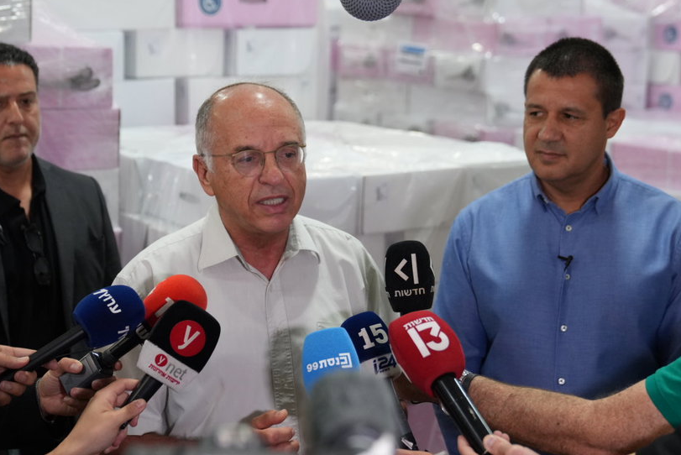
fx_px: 1439
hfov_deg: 26.6
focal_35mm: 76
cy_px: 196
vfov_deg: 18.0
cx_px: 302
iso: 1600
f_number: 2.8
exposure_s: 1/160
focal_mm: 44
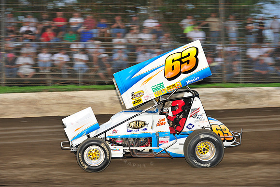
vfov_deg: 12.2
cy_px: 94
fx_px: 871
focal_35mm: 112
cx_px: 140
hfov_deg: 18.3
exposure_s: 1/320
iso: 640
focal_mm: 112
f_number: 6.3
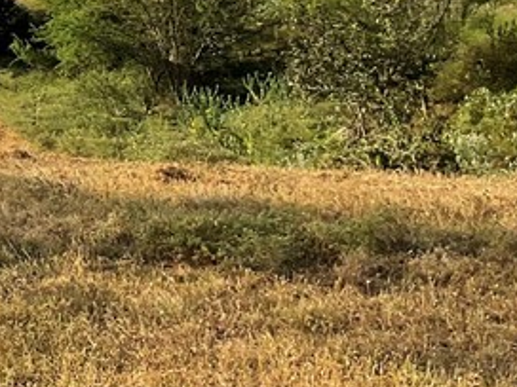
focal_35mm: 109
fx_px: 1628
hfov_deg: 16.3
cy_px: -13
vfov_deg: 13.4
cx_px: -278
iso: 16
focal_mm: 3
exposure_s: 1/1984
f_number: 1.8
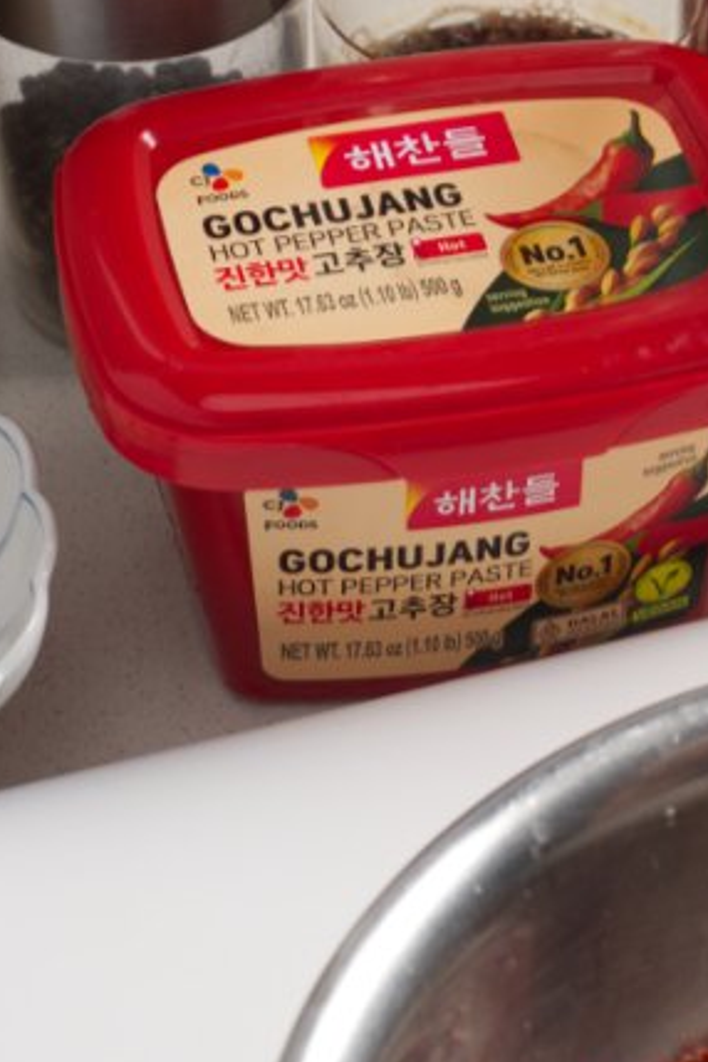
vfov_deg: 16.3
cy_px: 611
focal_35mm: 126
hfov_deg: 10.8
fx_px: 3717
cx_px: 639
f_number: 8
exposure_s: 1/1000
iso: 1000
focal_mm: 45
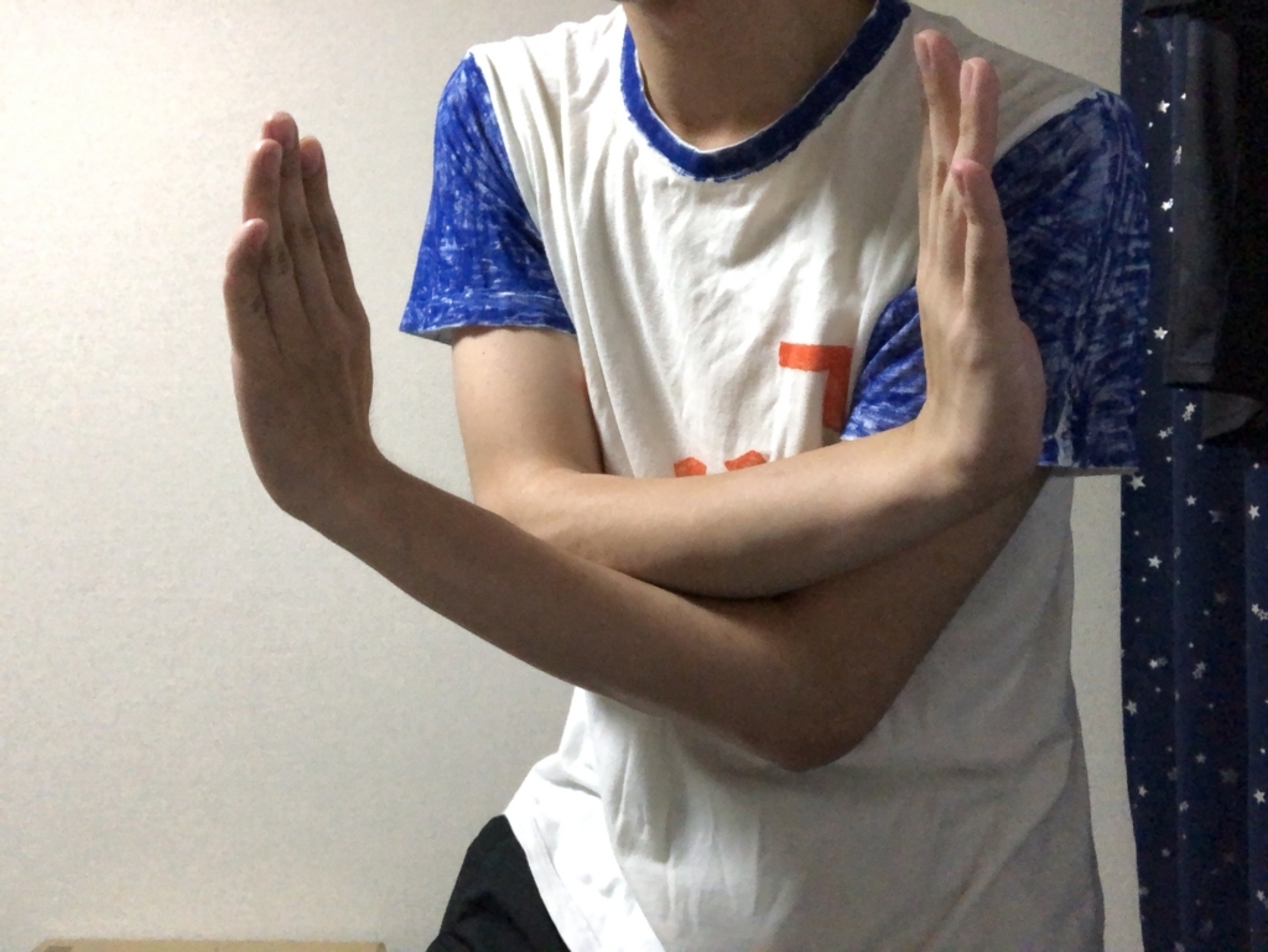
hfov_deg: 56.8
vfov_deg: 44.2
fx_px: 1173
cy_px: 476
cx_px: 634
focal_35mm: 32
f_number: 2.2
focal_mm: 2.87
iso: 640
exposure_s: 1/30
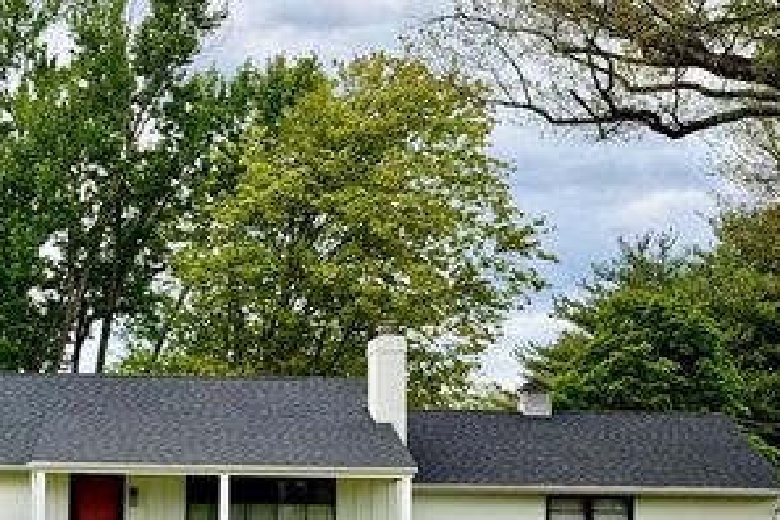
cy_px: 408
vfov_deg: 16.2
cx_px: 186
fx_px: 1820
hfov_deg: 23.9
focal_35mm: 84
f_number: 1.78
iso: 80
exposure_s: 1/1678
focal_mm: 6.76
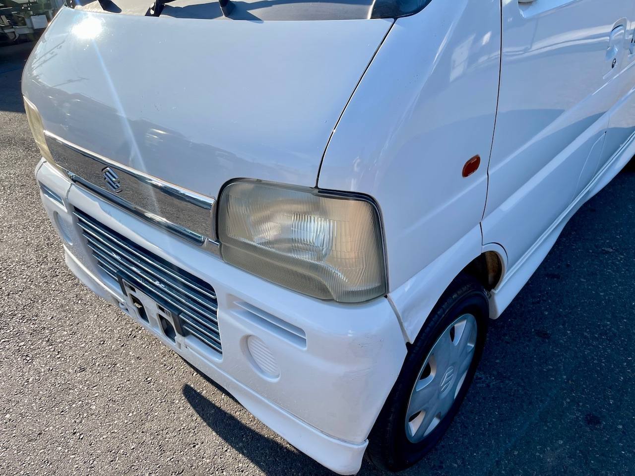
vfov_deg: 54.9
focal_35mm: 25
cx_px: 318
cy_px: 238
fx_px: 459
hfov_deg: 69.4
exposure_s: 1/1493
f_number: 1.6
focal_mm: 5.1
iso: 32
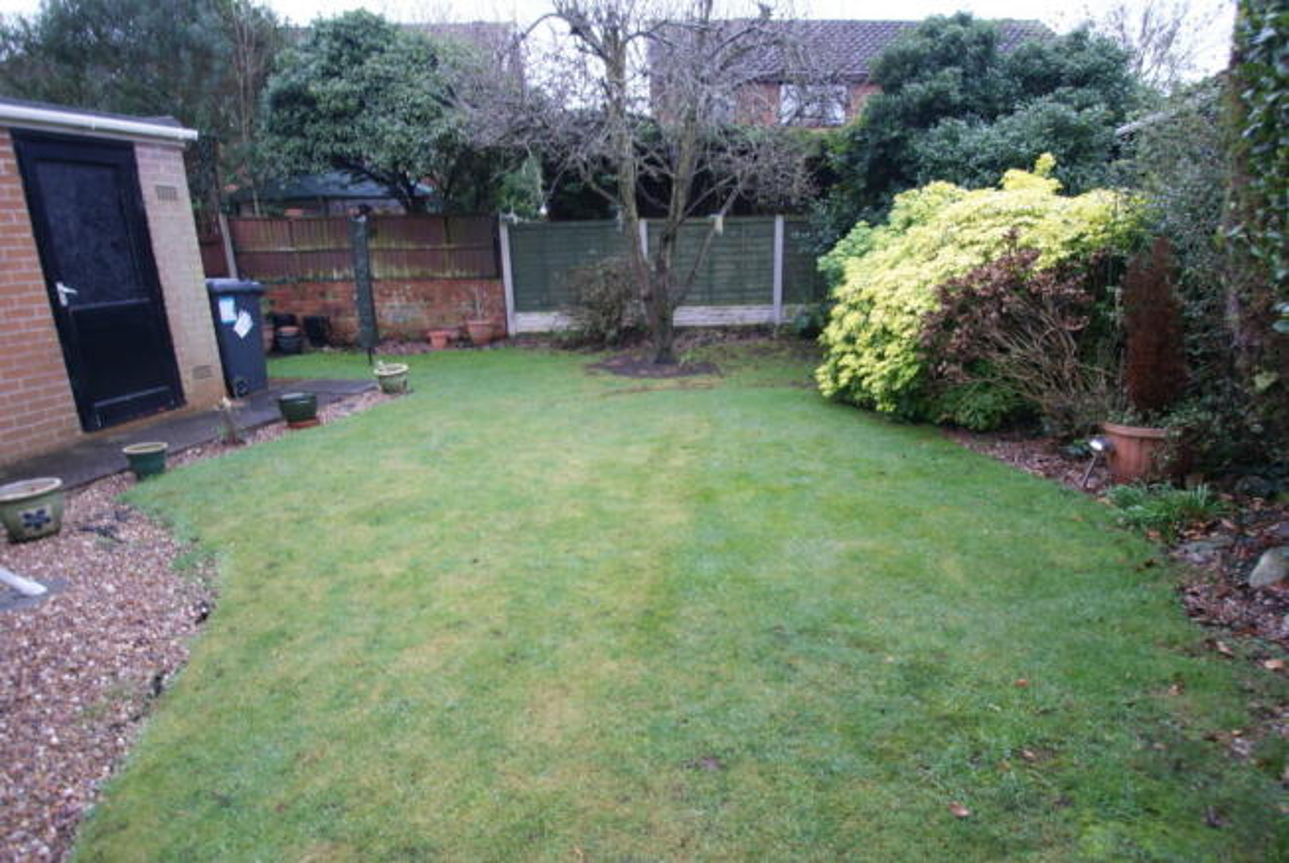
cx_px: 644
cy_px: 432
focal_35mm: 18
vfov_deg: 67.5
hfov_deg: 89.9
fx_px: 645
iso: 100
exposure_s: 1/10
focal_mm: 12
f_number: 4
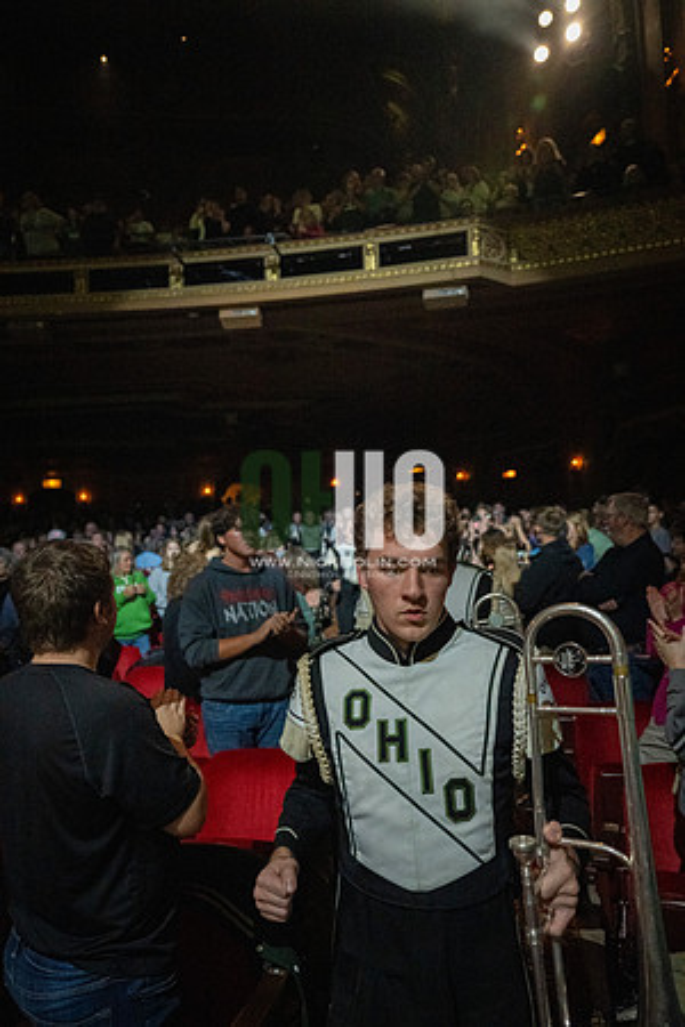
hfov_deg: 53.1
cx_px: 342
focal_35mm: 24
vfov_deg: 73.7
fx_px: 685
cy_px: 514
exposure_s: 1/500
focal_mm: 24
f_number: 2.8
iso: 12800
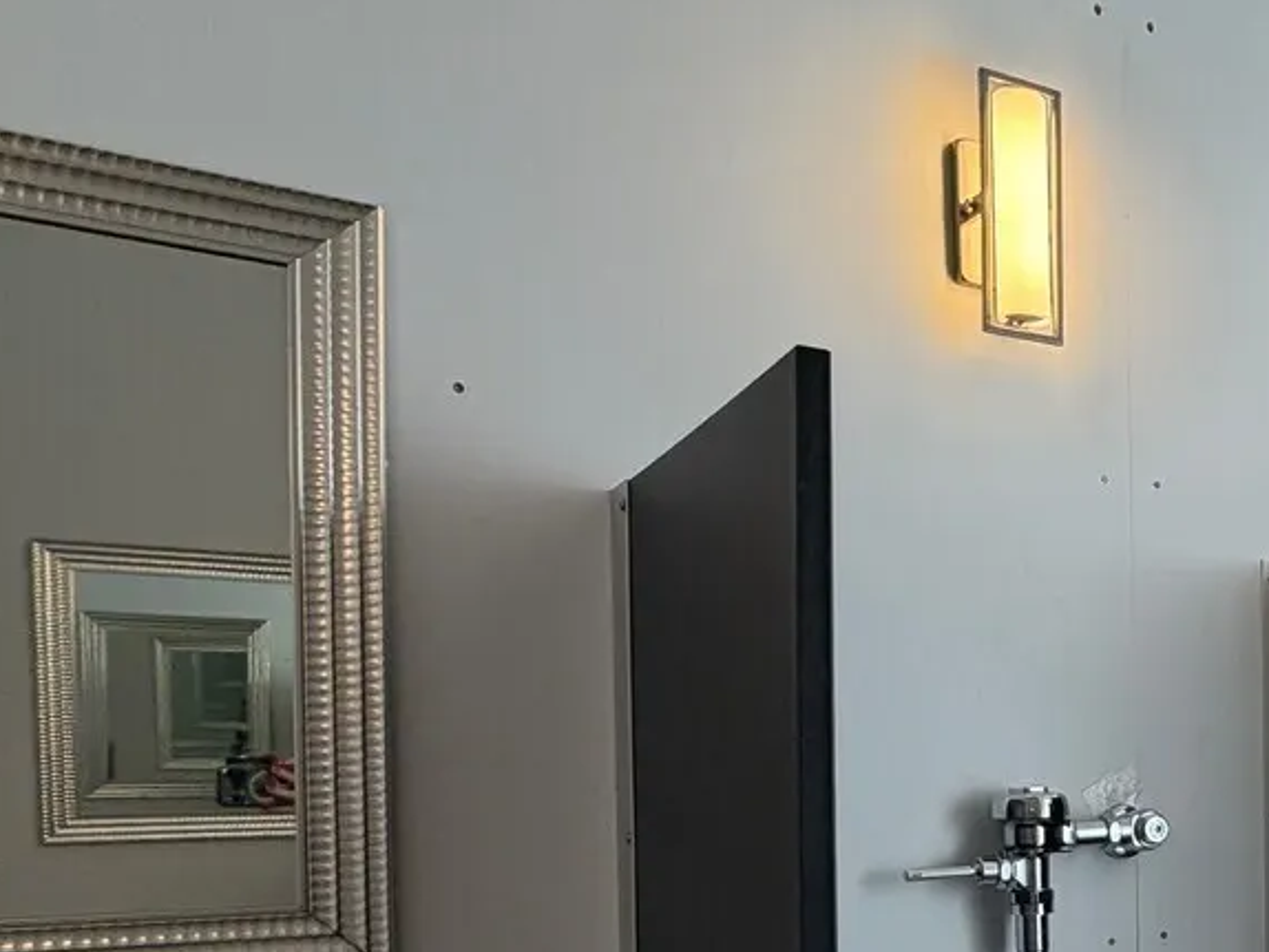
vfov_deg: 35.4
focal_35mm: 39
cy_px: 795
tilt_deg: -1.4
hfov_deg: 38.5
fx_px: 1430
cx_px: 1435
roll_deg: -0.5
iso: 100
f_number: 2.2
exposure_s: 1/120
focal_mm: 2.22
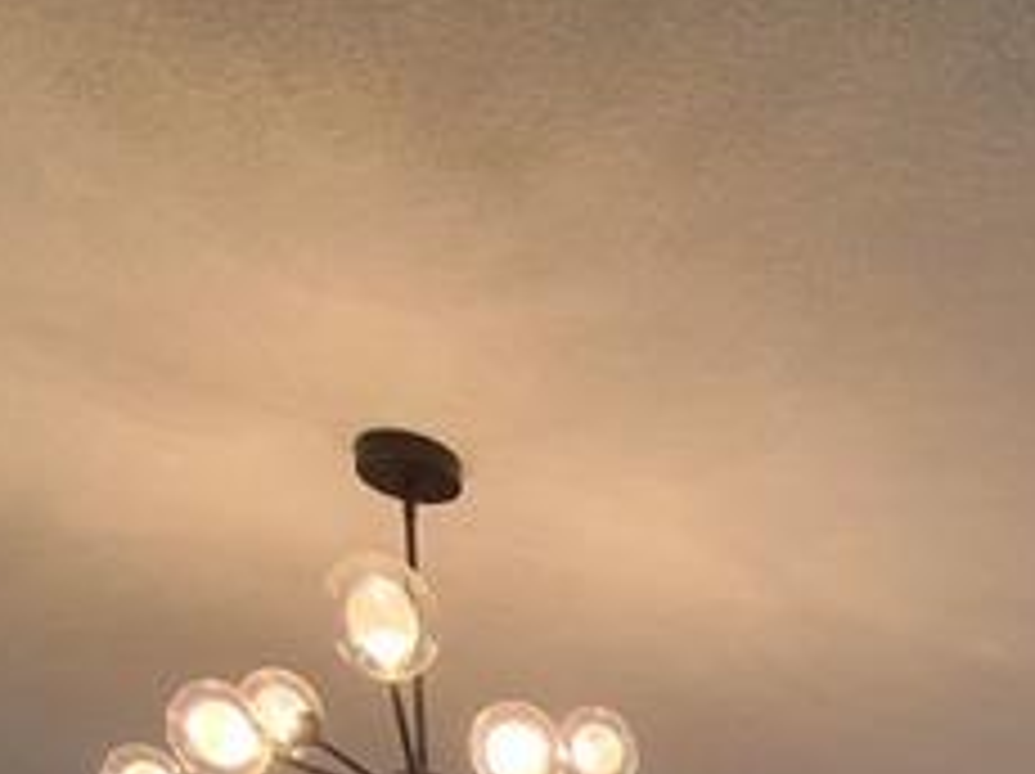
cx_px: 1125
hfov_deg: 30.0
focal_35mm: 58
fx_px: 1732
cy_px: 1678
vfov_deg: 16.5
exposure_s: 1/120
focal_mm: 1.74
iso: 80
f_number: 2.2
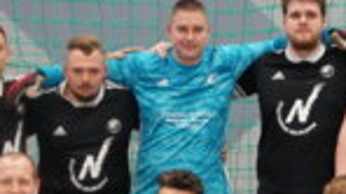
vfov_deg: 8.1
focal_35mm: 148
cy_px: 238
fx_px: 1361
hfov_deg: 14.5
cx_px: 210
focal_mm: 35
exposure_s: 1/60
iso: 1600
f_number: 4.5
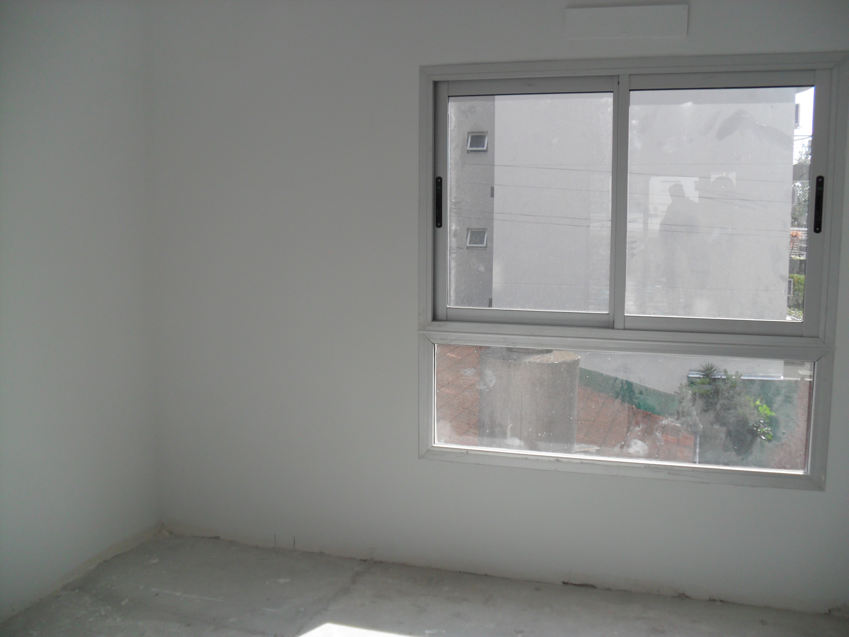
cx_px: 424
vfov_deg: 40.7
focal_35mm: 35
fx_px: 858
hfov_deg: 52.6
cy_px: 318
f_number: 7.6
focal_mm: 6.3
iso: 80
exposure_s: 1/125
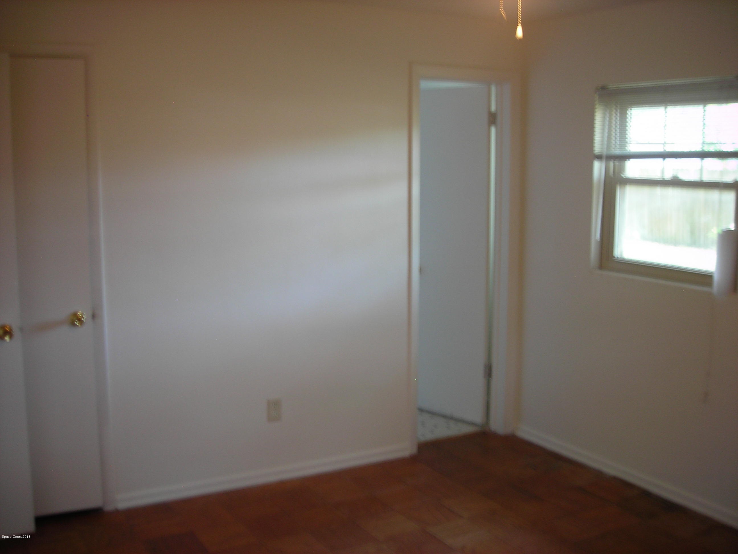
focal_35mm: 38
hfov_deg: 49.0
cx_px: 369
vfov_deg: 37.7
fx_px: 810
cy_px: 277
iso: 52
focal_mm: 6.3
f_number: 3.2
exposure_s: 1/3.9
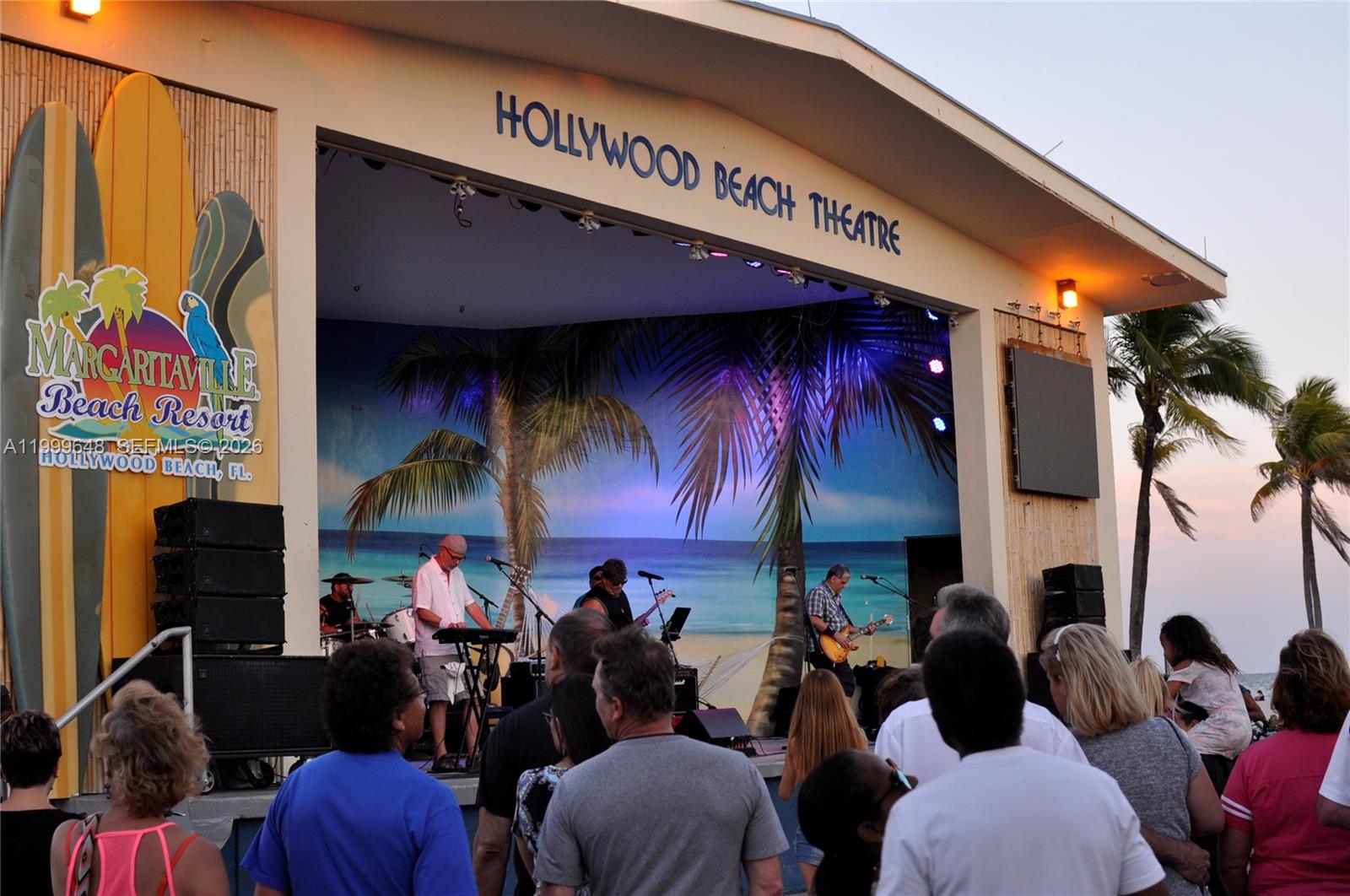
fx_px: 1966
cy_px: 448
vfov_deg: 25.7
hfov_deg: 37.9
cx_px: 675
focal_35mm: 52
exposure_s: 1/80
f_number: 4.5
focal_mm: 35
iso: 400
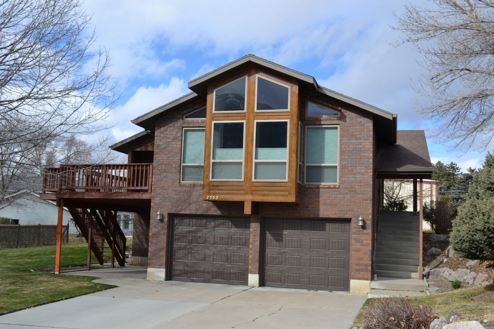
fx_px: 508
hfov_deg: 51.9
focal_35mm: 37
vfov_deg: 35.9
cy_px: 167
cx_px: 247
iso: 100
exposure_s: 1/200
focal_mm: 24
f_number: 7.1
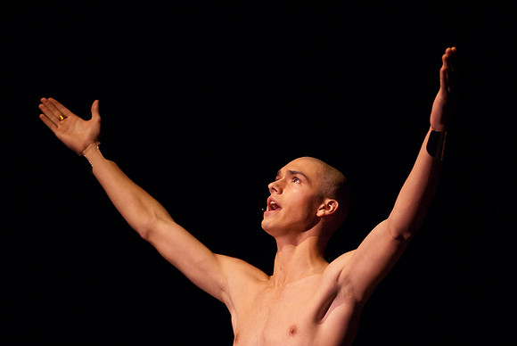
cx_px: 258
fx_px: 2156
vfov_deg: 9.2
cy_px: 173
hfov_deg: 13.7
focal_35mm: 150
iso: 1000
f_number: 2.8
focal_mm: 100
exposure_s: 1/50
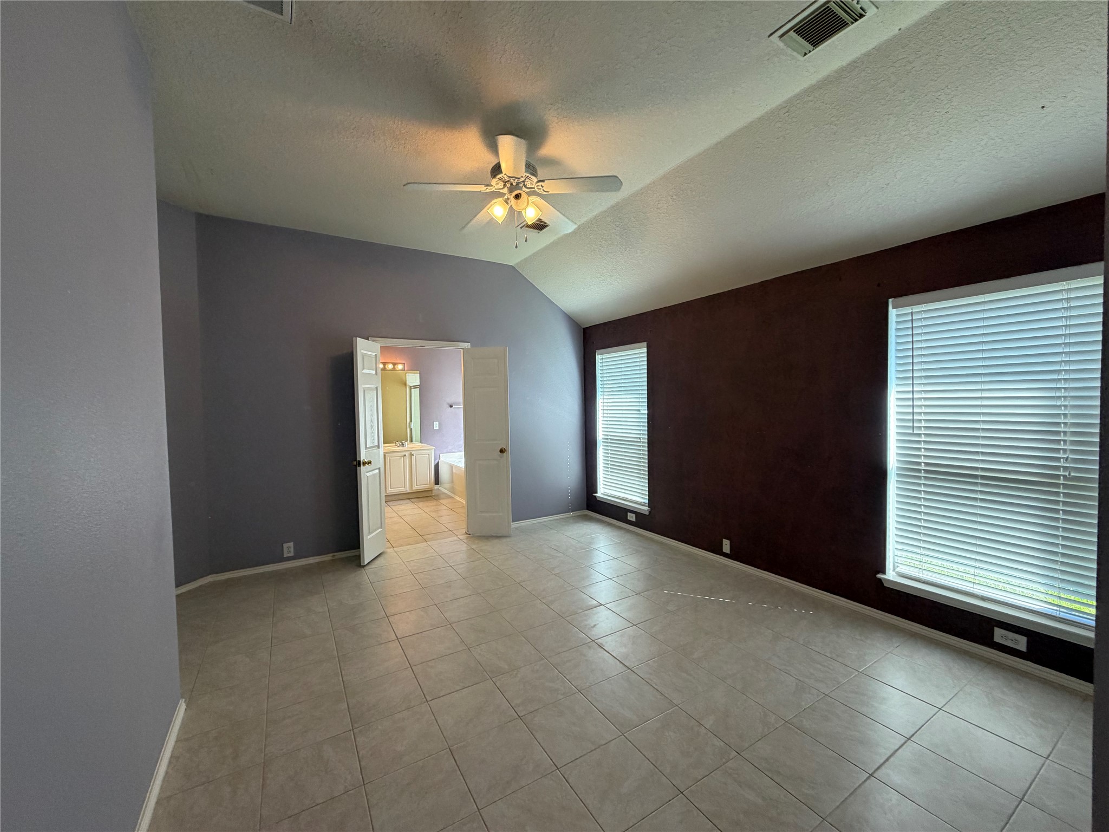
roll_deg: +0.9
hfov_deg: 102.1
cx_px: 554
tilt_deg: -2.4
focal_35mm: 14
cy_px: 416
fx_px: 449
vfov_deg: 85.7
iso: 160
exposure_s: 1/120
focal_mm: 2.22
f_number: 2.2
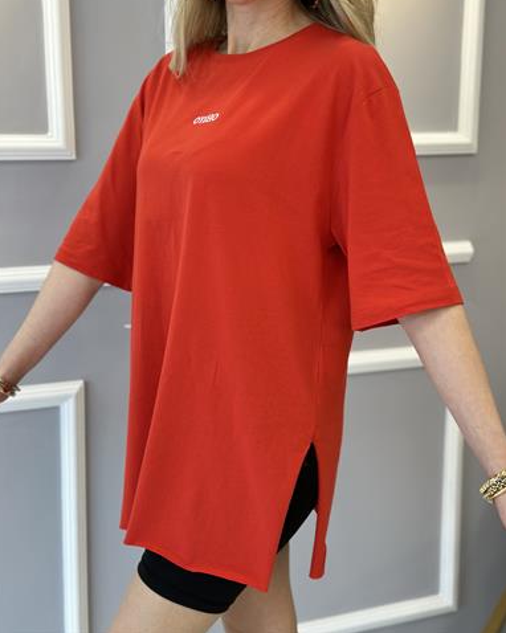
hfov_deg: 29.7
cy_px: 293
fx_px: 955
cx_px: 250
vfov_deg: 36.7
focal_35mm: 51
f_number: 1.78
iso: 80
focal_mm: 6.86
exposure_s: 1/100
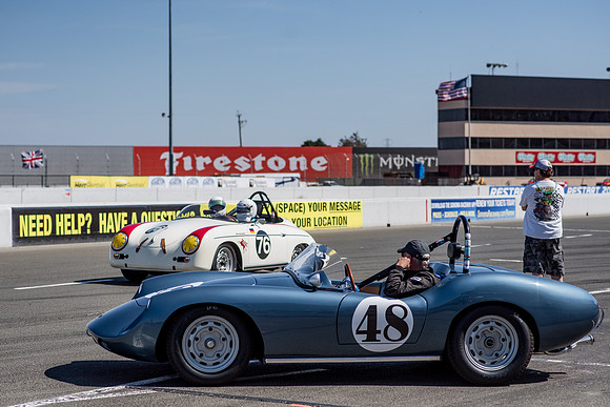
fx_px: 1547
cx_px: 286
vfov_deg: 15.0
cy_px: 213
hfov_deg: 22.3
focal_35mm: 91
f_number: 4
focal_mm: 85
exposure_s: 1/8000
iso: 200
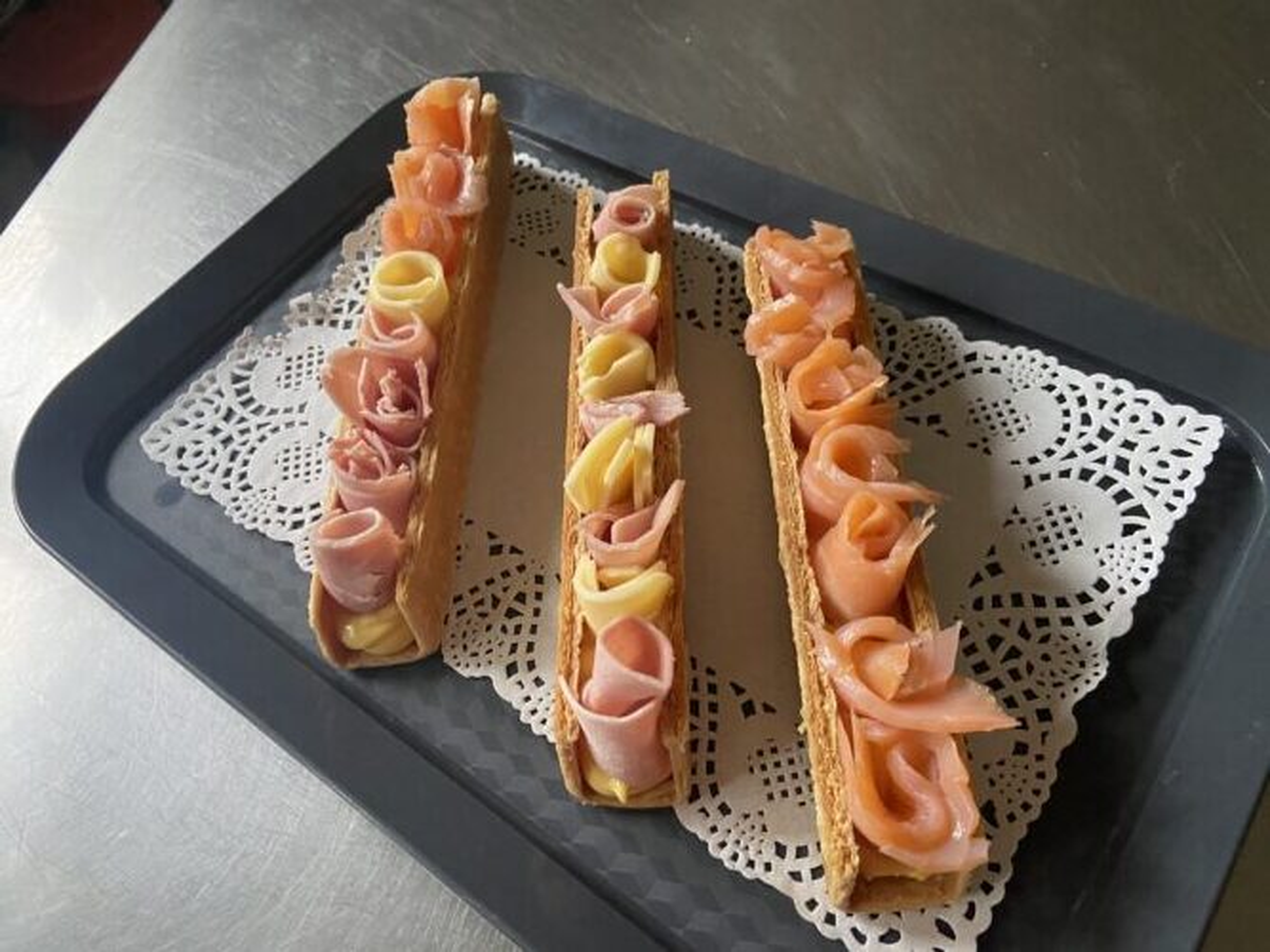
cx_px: 635
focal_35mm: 26
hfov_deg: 67.3
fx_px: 954
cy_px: 476
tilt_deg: -57.5
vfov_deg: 53.0
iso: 500
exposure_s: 1/53
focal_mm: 4.25
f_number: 1.8
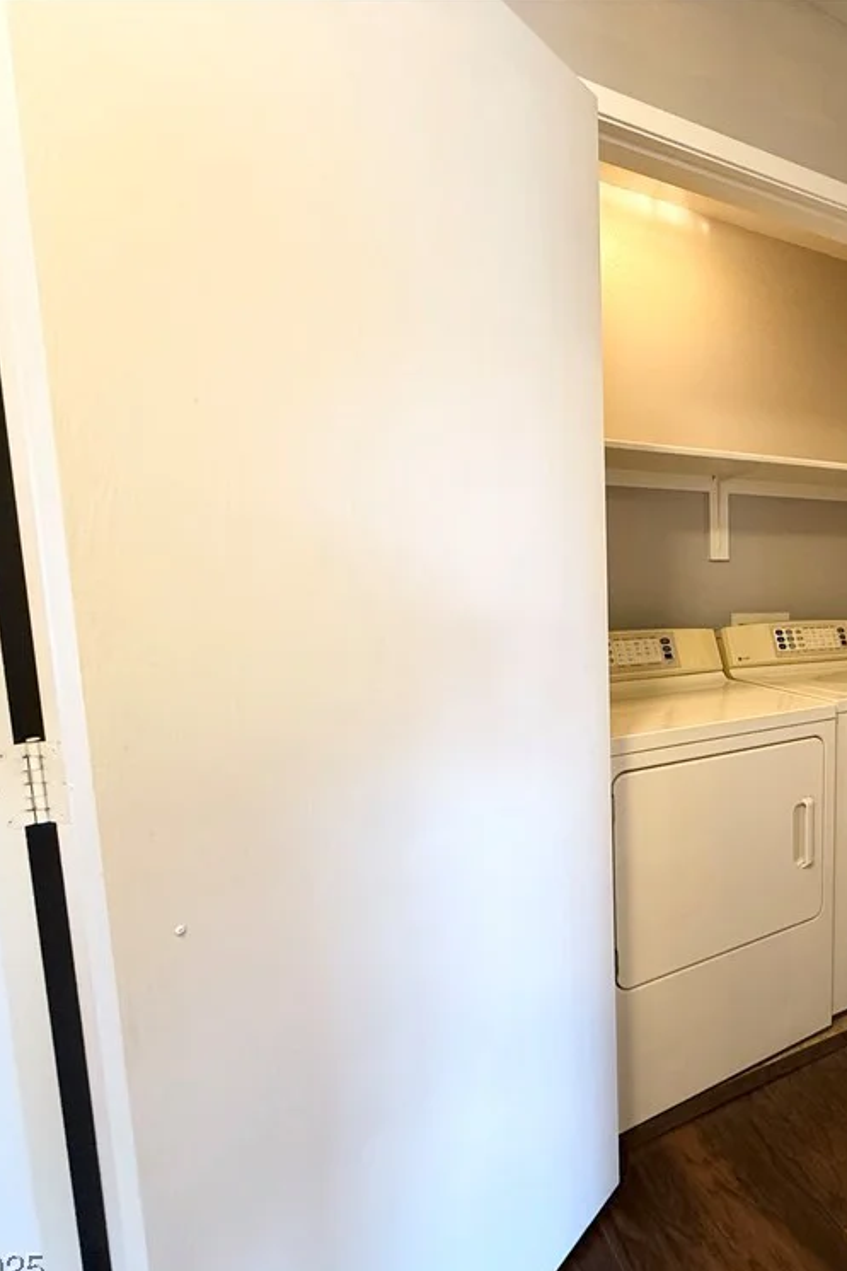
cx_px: 743
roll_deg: +0.5
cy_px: 651
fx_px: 706
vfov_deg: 84.0
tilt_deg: -5.6
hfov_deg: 54.8
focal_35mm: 20
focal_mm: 2.22
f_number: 2.2
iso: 400
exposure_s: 1/60
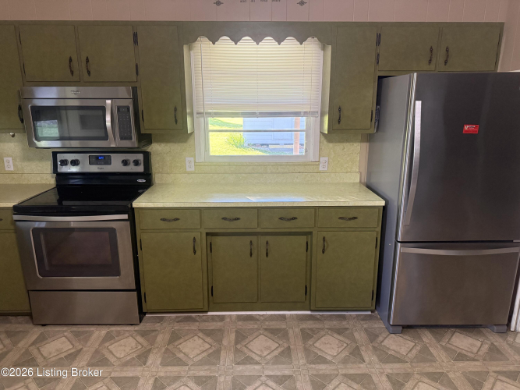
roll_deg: +0.1
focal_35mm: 24
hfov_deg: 71.6
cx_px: 260
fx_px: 360
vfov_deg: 56.8
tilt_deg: -14.3
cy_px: 195
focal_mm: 6.76
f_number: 1.78
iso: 400
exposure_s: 1/120
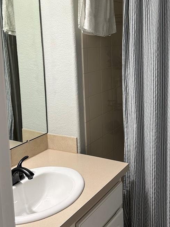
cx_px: 112
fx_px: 288
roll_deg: +0.6
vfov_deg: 42.5
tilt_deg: -6.5
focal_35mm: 44
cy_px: 81
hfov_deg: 32.6
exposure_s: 1/60
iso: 125
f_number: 1.78
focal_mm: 6.86
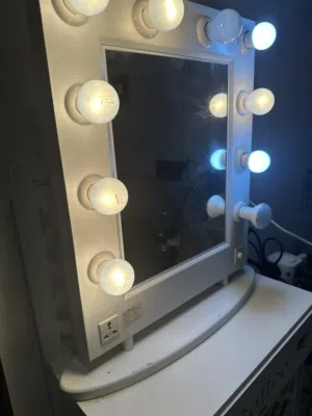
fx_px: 288
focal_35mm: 24
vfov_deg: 71.6
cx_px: 156
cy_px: 208
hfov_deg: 56.8
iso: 80
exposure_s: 1/1272
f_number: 1.78
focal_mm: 6.86
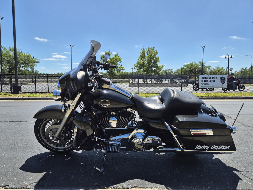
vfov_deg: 58.9
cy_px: 95
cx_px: 126
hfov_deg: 73.9
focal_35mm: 23
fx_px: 168
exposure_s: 1/4480
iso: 80
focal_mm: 5.4
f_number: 1.8
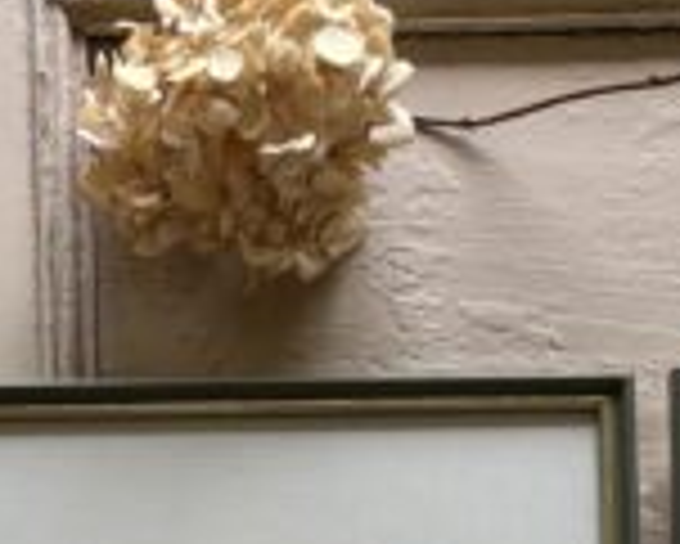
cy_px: 976
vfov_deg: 13.7
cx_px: 225
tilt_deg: -84.2
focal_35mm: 101
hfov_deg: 18.9
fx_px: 2034
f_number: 1.6
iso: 160
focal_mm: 5.96
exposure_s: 1/60
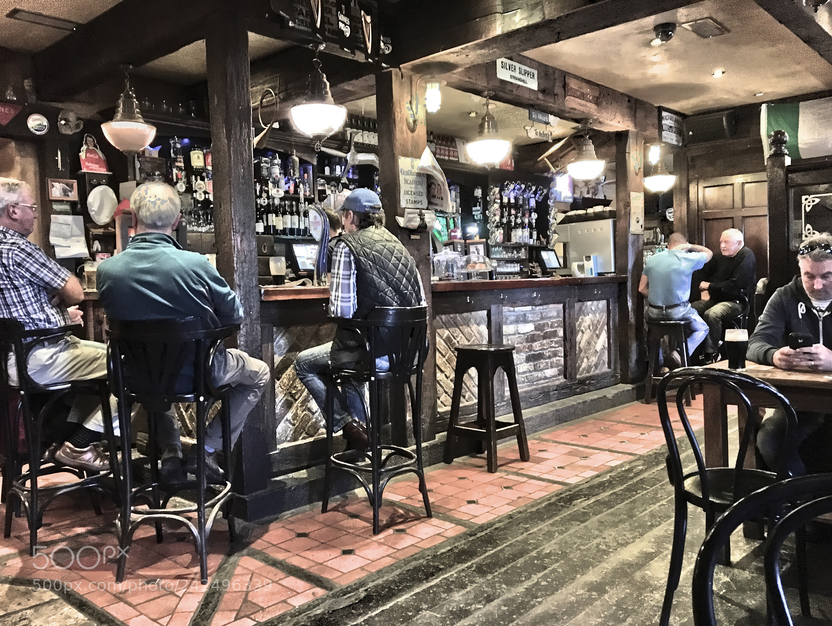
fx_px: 698
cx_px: 416
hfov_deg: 61.6
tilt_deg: -2.2
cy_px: 313
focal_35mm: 29
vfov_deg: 48.3
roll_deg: +0.9
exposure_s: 1/17
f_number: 2.2
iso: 800
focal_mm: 4.15
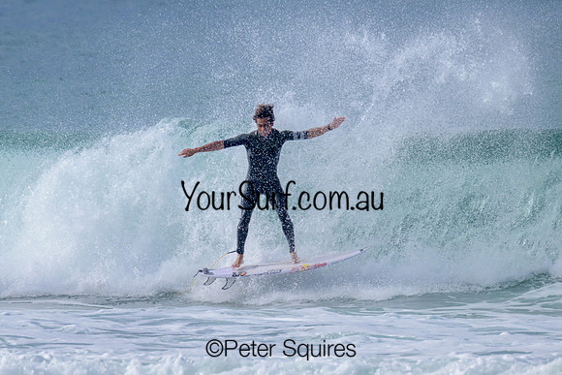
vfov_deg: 1.3
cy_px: 143
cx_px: 230
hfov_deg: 1.9
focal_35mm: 1098
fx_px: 17140
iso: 720
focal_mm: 800
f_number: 11
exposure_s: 1/2000
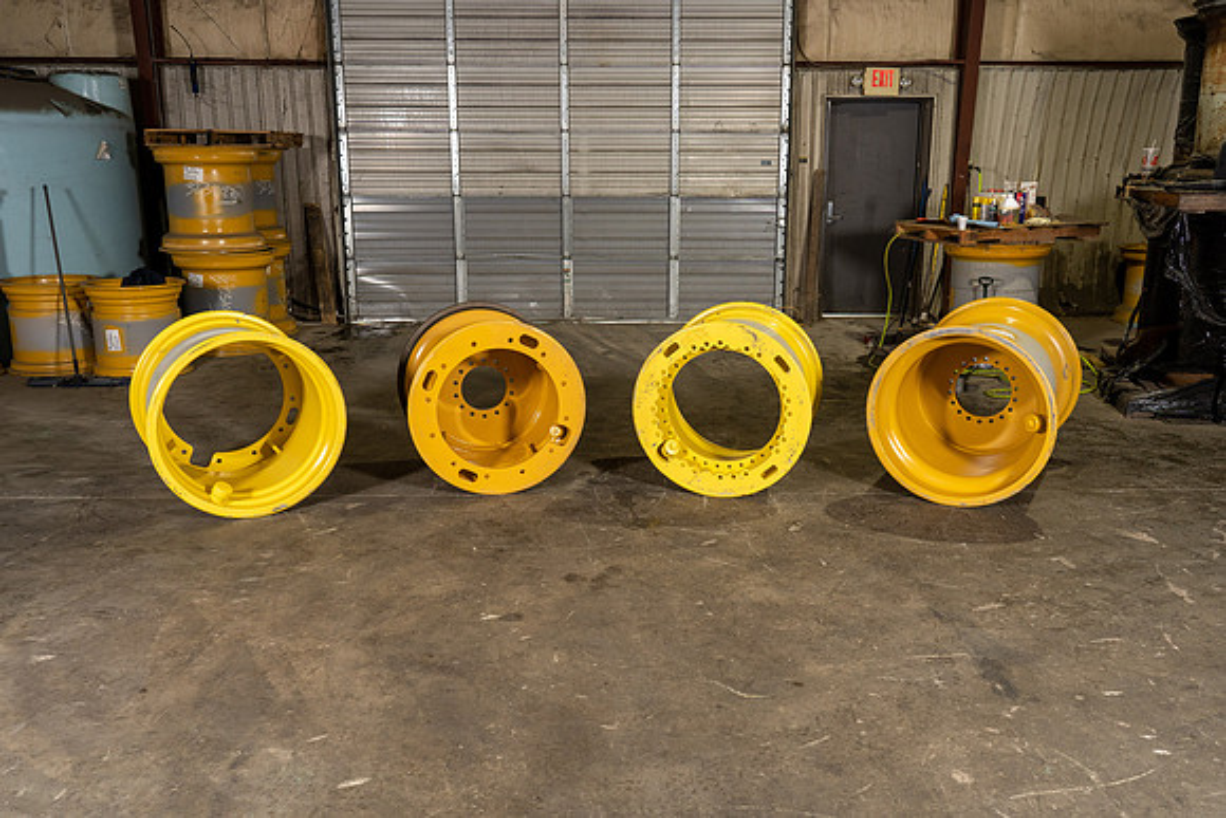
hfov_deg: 60.3
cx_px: 613
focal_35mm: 31
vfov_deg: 42.3
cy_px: 409
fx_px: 1056
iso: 800
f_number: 5.6
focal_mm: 31
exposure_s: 1/80
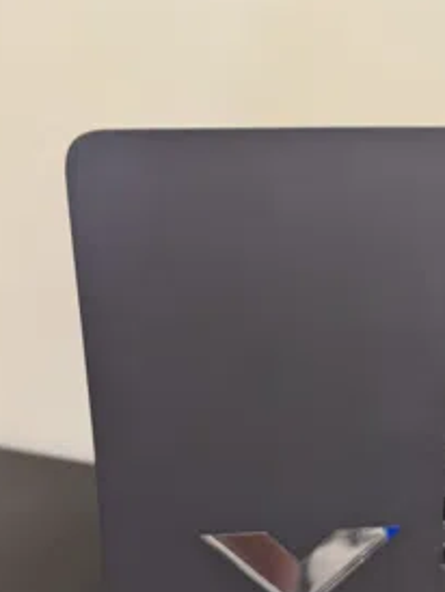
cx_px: 257
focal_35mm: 35
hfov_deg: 40.6
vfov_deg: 52.0
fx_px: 599
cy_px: 374
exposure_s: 1/60
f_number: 1.78
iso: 800
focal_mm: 6.76
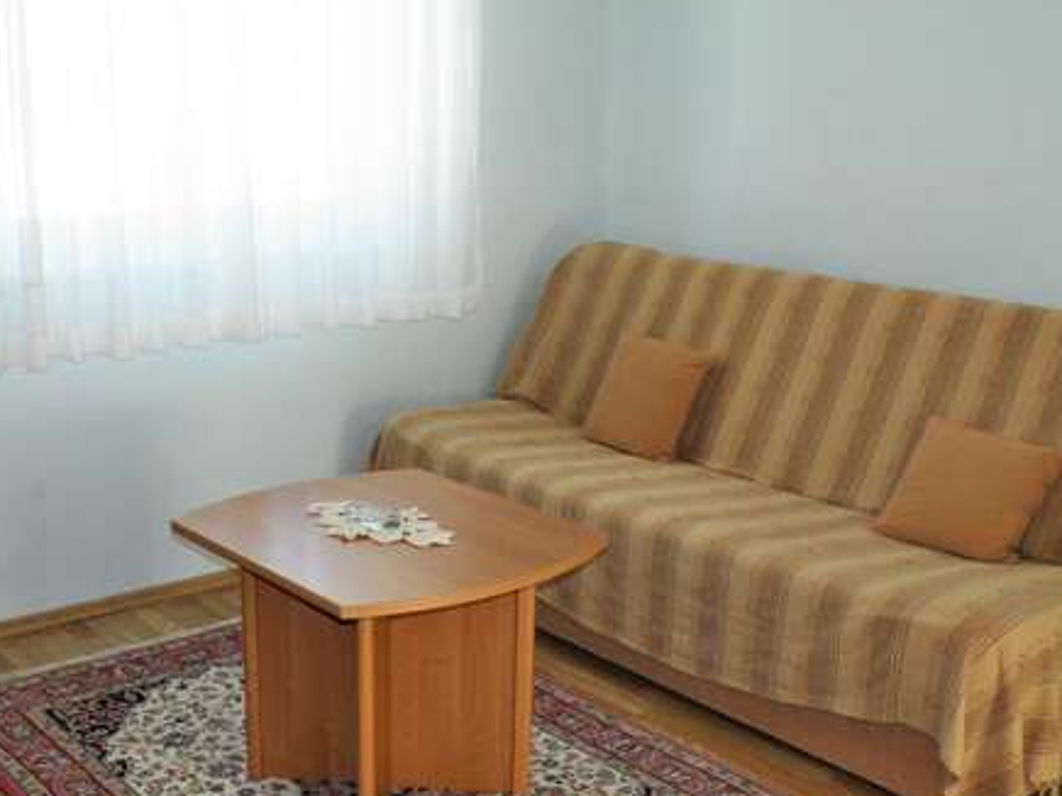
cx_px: 392
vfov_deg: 32.8
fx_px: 1350
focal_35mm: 44
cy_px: 440
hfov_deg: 42.6
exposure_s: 1/60
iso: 50
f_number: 3.2
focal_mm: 4.9
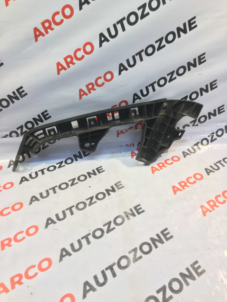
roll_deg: +0.7
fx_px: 254
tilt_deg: -34.2
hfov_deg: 48.2
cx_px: 114
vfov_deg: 61.7
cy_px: 151
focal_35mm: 29
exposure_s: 1/33
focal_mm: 4.15
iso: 64
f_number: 2.2
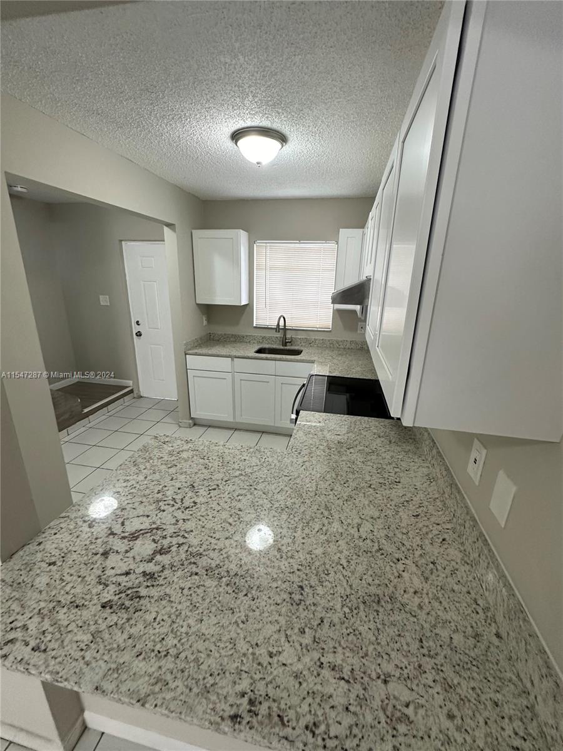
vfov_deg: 102.1
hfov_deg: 85.7
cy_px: 376
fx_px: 304
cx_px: 282
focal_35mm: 14
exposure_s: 1/120
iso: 200
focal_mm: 2.22
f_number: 2.2
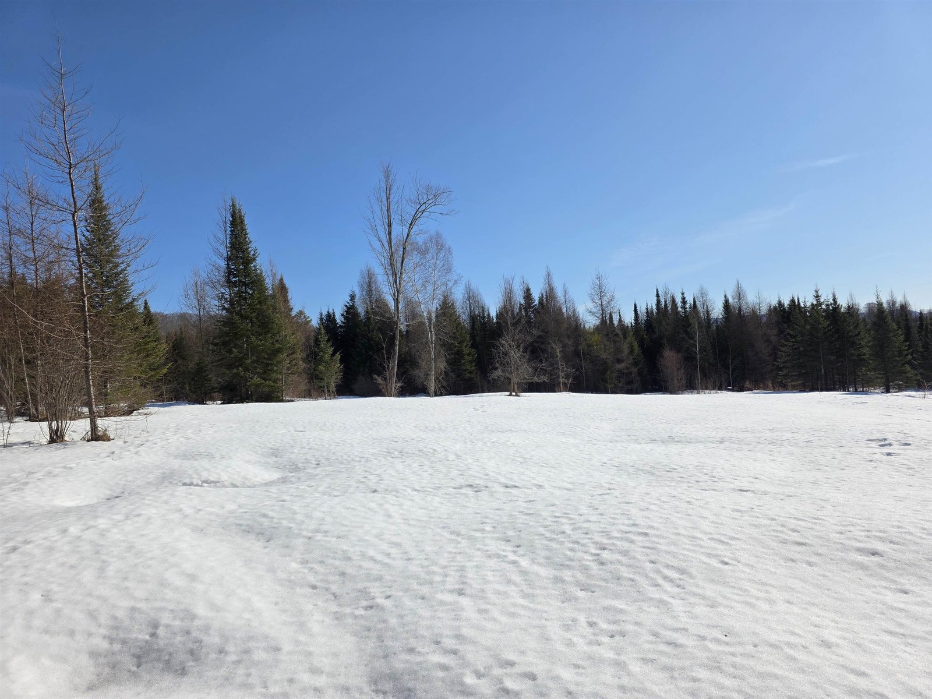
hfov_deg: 73.9
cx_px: 466
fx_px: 619
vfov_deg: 58.9
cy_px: 350
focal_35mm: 23
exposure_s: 1/7944
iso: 64
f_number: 1.7
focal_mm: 6.3
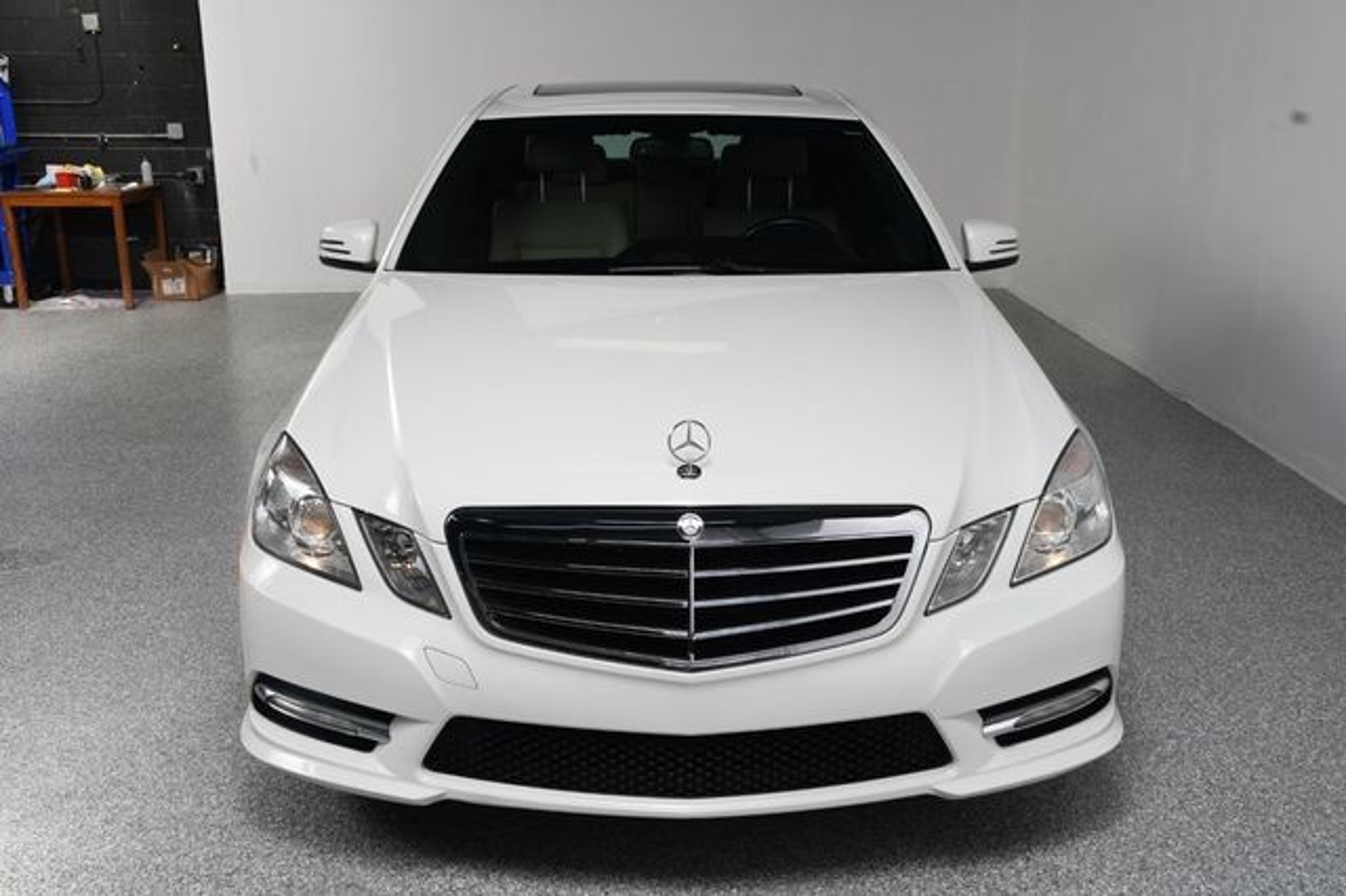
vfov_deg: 36.8
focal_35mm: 36
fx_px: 1345
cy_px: 448
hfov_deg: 53.2
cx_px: 673
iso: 100
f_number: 13
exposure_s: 1/160
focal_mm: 24
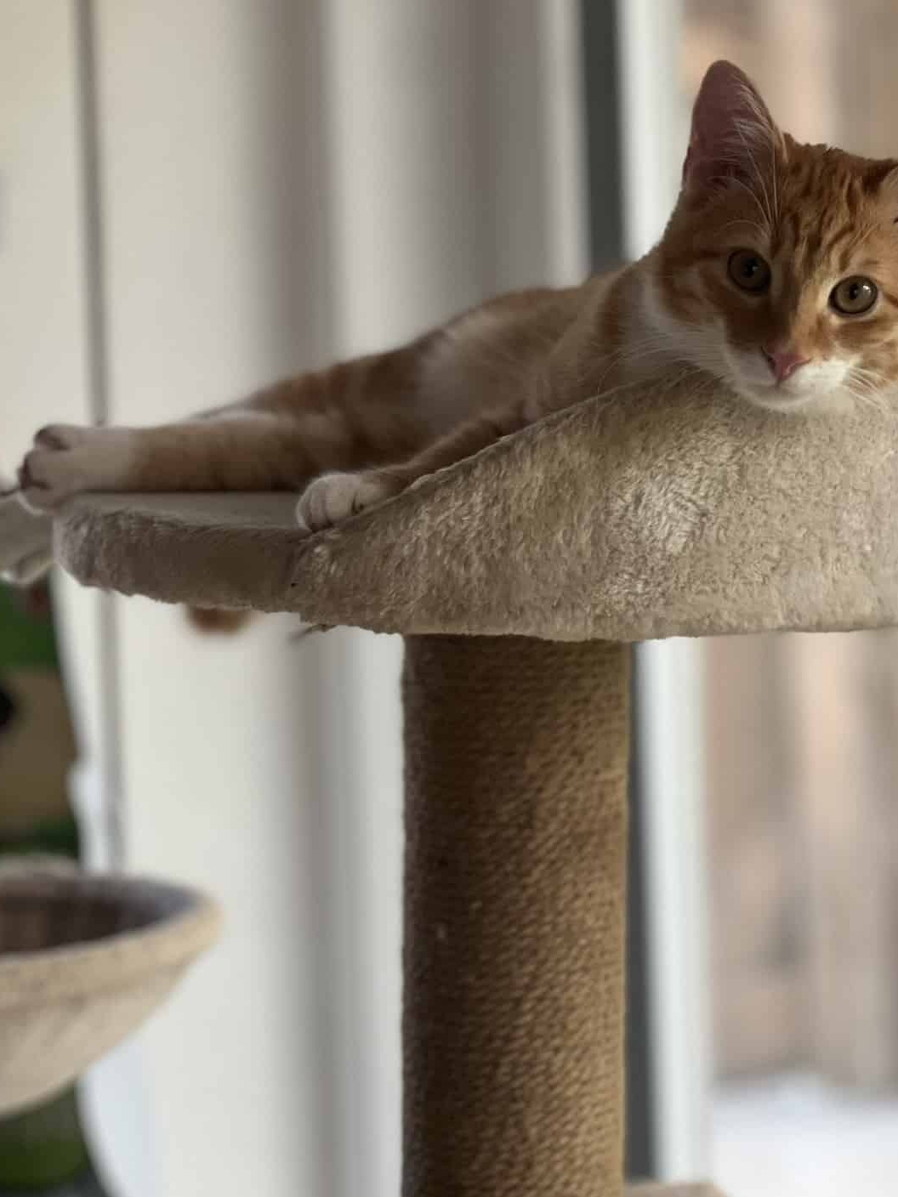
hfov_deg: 13.2
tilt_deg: -3.4
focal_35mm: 112
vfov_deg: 17.5
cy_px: 407
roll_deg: +3.1
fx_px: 3874
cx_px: 509
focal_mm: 9
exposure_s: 1/102
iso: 250
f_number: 2.8
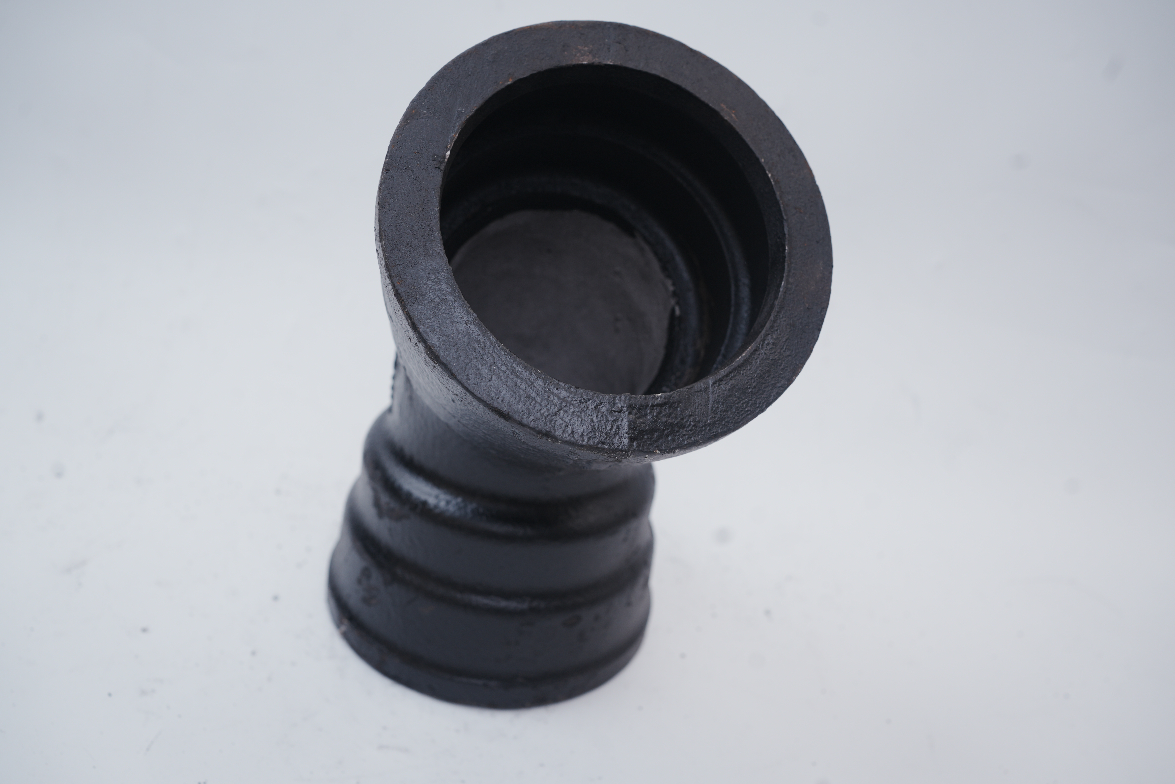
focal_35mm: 35
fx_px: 1142
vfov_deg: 37.9
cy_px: 392
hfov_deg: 54.4
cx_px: 588
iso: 125
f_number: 5.6
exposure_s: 1/90
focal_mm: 35
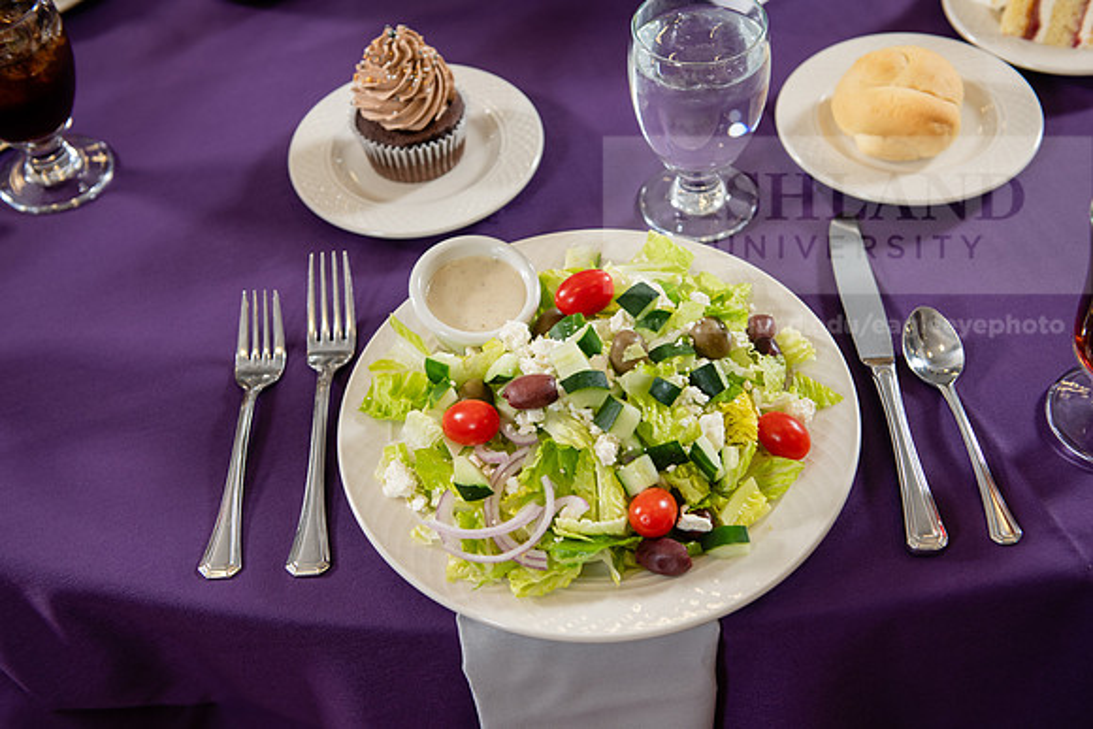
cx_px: 546
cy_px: 364
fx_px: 1518
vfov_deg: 27.0
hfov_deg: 39.6
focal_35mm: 50
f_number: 4
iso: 400
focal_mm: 50
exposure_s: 1/160
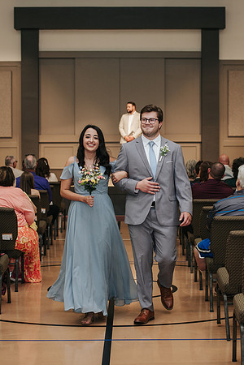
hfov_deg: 16.6
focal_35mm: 82
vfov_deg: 24.7
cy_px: 168
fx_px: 837
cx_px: 133
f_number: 3.2
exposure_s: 1/200
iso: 1000
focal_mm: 50
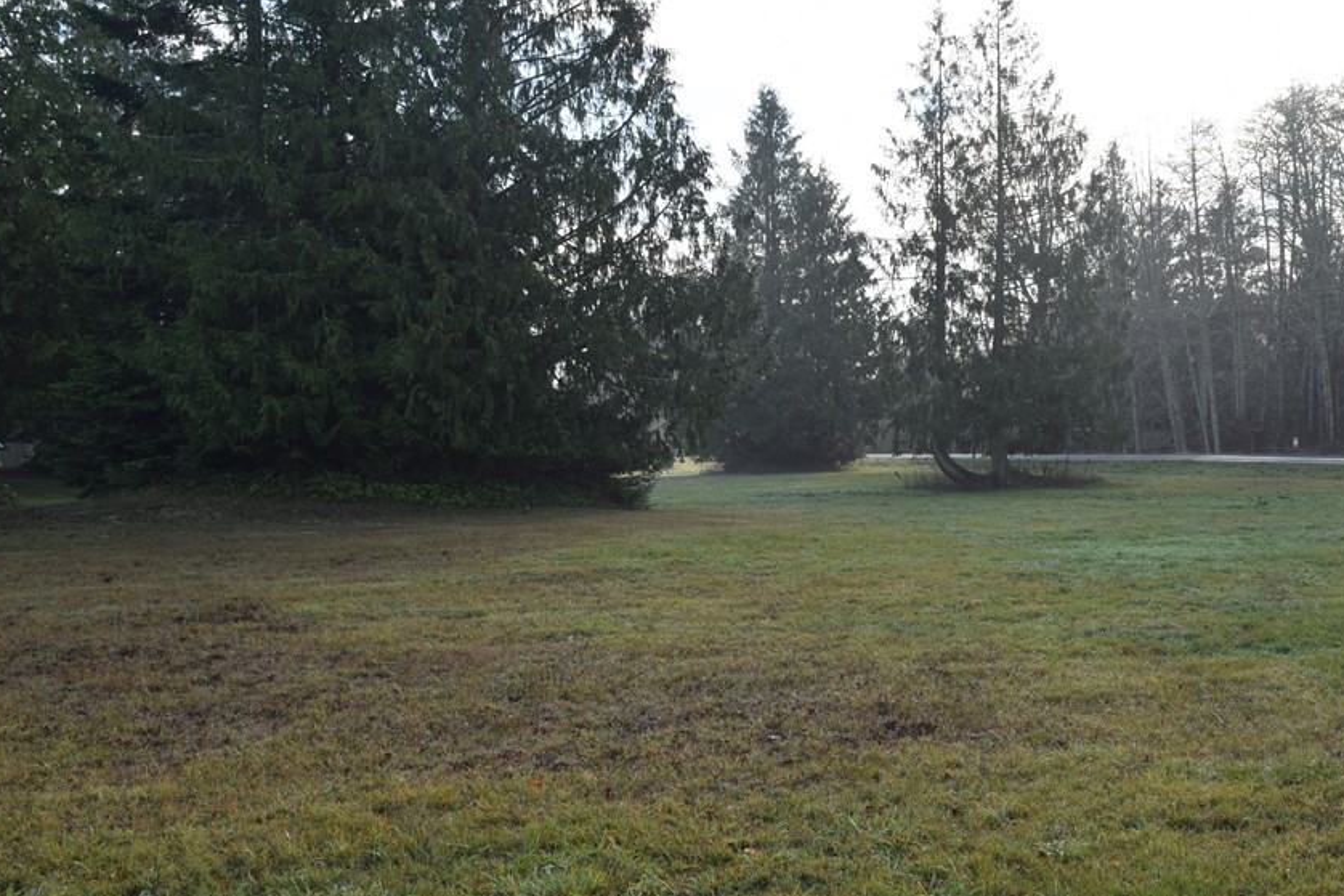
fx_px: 1307
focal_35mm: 35
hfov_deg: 54.3
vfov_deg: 37.8
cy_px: 513
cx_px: 749
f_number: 8
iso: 100
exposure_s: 1/100
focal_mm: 18
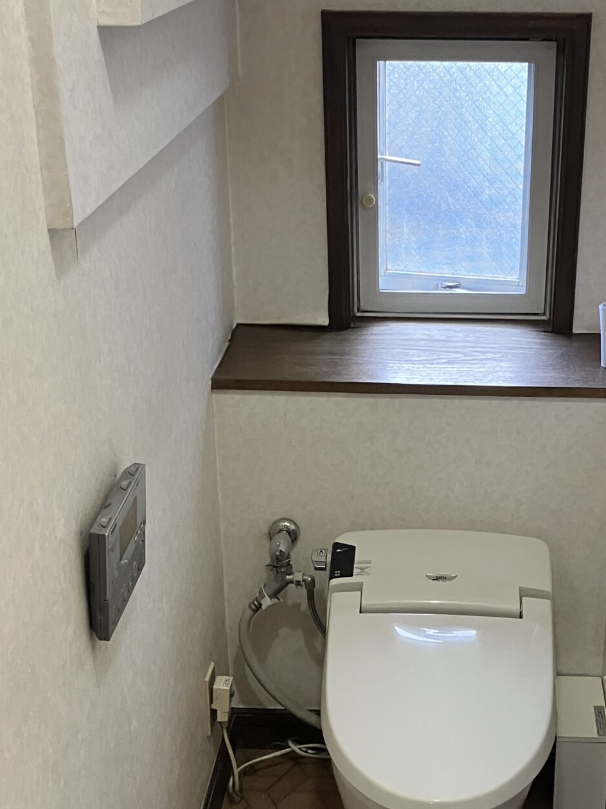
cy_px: 514
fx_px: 1331
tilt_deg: -24.3
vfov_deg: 33.6
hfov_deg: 25.4
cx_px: 438
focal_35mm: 57
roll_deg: -0.5
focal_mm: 3.99
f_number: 1.8
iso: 160
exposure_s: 1/60
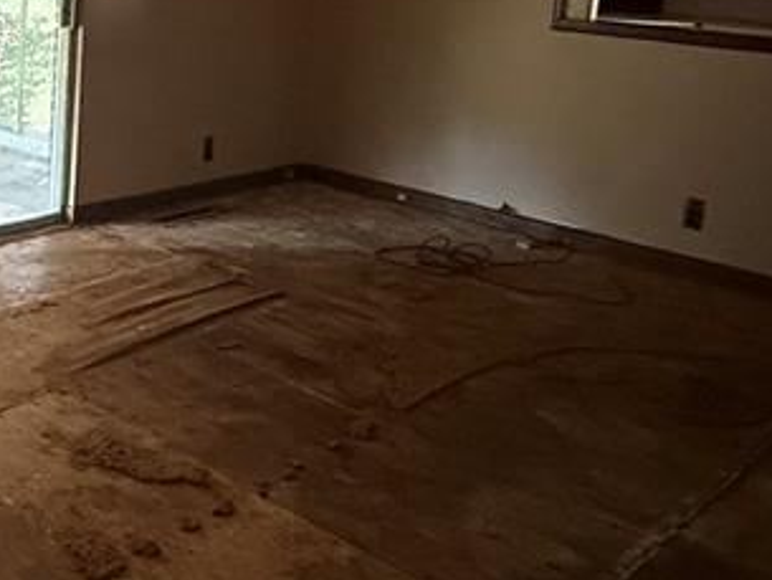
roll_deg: -1.8
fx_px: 1049
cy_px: 84
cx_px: -30
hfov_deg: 35.8
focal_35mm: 47
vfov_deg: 29.9
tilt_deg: -8.3
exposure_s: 1/60
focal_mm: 2.22
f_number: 2.2
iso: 800
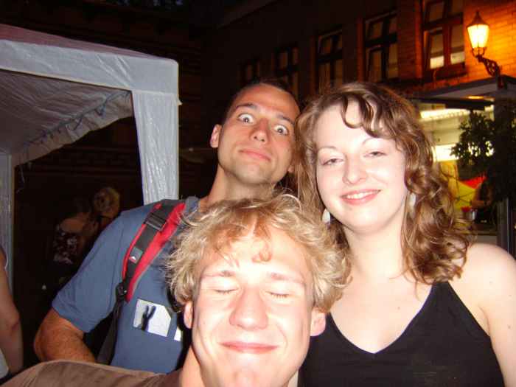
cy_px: 194
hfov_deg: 58.4
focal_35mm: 31
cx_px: 258
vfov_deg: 45.4
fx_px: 462
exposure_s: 1/30
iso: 141
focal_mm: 8.13
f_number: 2.7
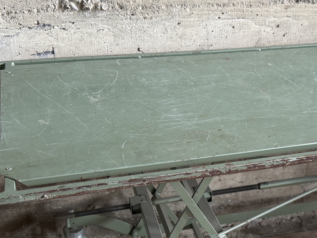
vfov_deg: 35.4
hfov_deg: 45.6
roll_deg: -2.9
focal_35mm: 40
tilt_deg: -28.9
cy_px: 169
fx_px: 366
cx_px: 228
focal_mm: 6.76
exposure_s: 1/109
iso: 200
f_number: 1.78
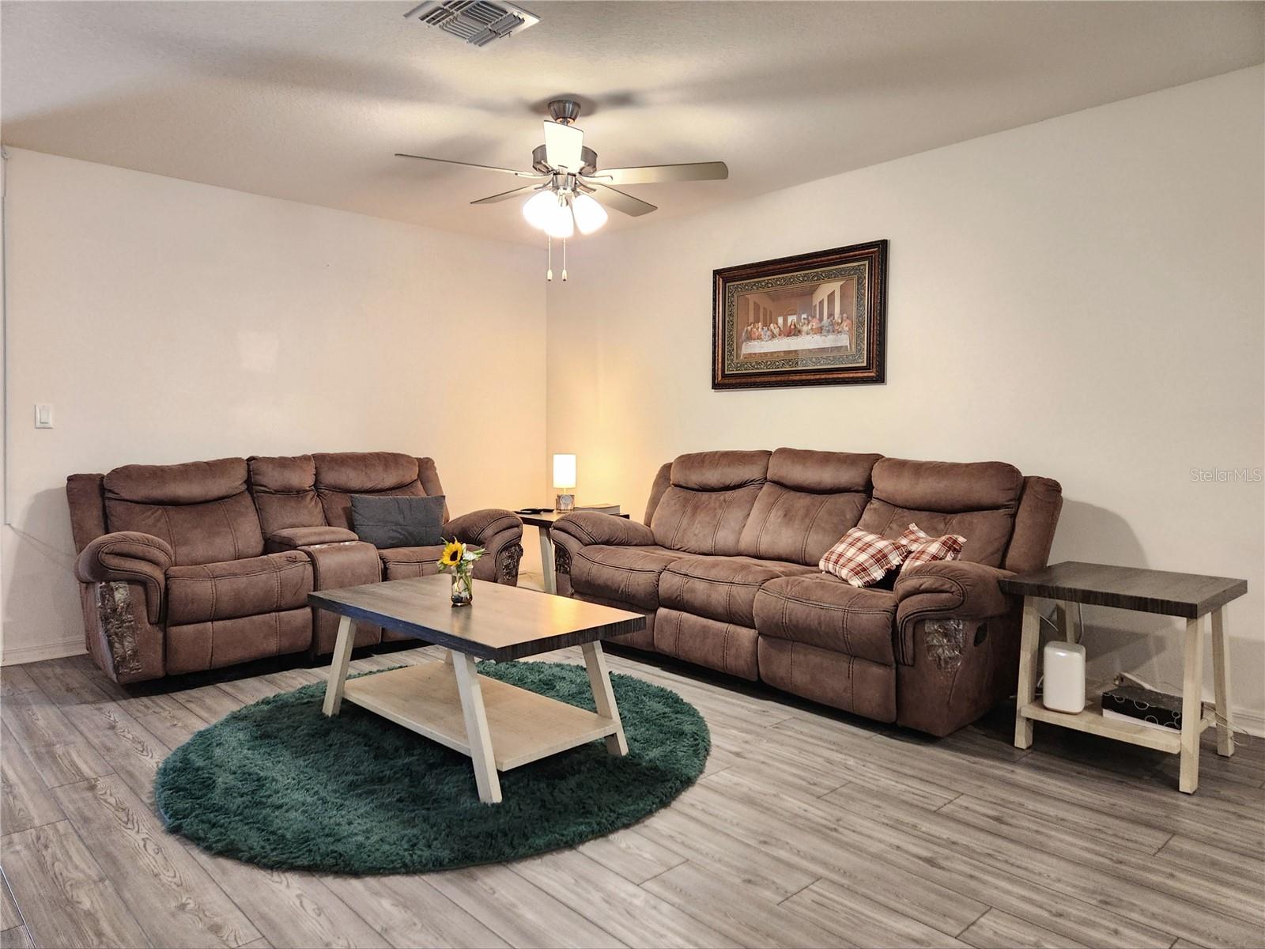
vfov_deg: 58.9
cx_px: 632
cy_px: 474
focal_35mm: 23
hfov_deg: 73.9
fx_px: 841
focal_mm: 5.4
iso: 800
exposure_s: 1/120
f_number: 1.8
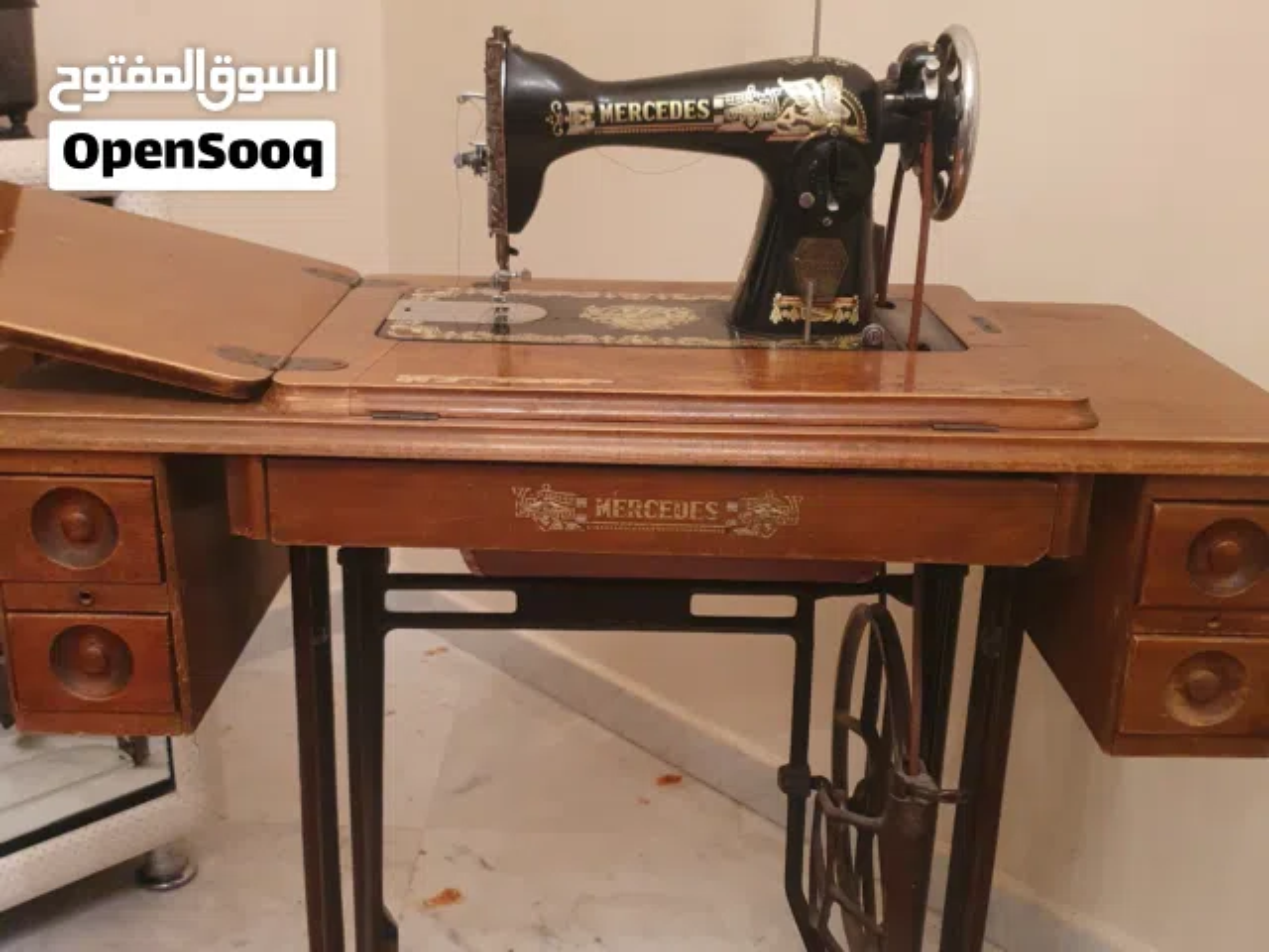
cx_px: 634
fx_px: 953
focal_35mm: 26
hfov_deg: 67.3
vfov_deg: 53.1
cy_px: 476
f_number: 1.5
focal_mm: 4.32
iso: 250
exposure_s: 1/50
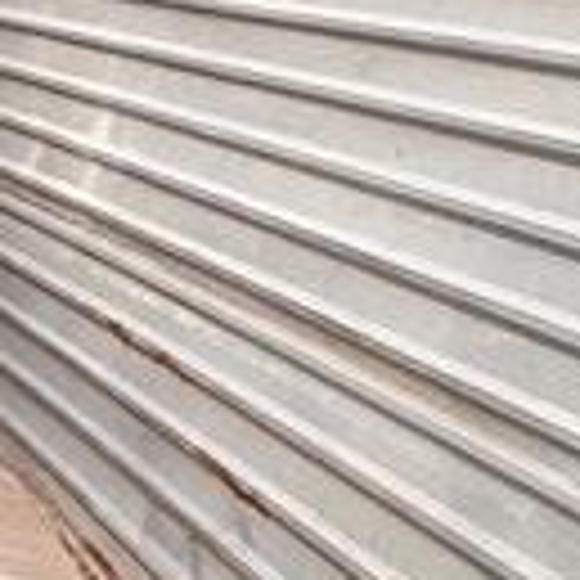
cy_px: 63
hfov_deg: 10.6
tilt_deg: -5.4
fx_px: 1858
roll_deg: -1.1
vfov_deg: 17.5
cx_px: -1259
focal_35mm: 98
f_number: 2.2
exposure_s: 1/985
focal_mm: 2.22
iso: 50
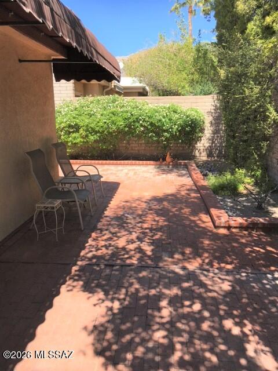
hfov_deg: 48.2
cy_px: 186
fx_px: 311
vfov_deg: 61.7
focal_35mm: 29
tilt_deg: -12.4
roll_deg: +0.4
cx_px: 139
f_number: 2.2
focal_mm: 4.15
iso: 25
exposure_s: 1/836
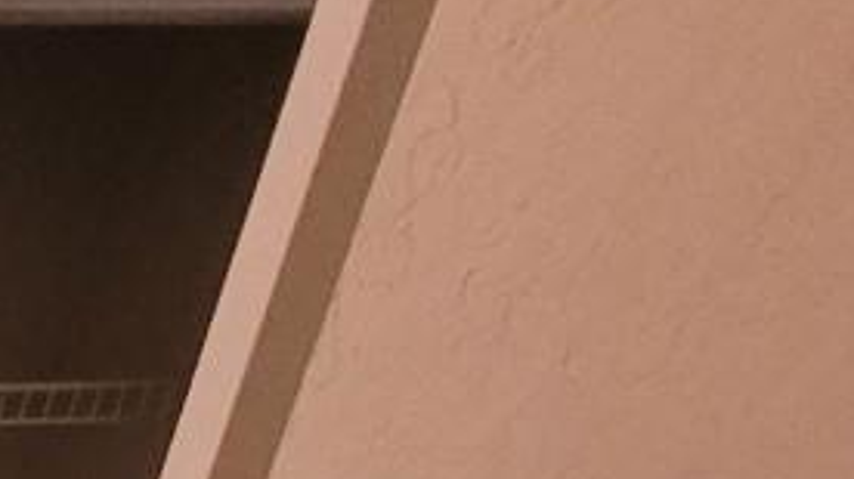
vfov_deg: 11.1
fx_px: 1675
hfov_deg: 14.2
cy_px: 1397
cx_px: -1315
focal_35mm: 74
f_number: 2.2
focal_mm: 1.74
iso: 250
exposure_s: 1/60
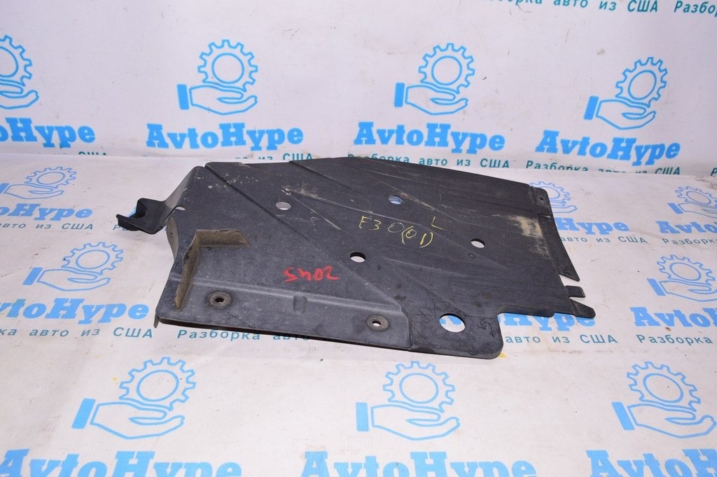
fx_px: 597
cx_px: 358
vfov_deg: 43.5
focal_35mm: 30
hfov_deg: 62.0
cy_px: 238
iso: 1600
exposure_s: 1/200
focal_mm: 20
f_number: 8
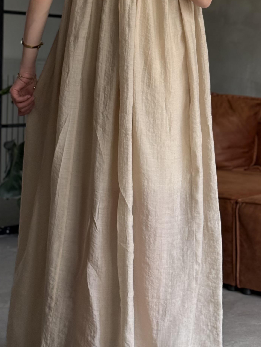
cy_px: 61
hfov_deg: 14.2
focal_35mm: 104
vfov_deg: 18.7
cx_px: 161
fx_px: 1045
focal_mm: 6.76
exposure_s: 1/124
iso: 125
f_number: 1.78
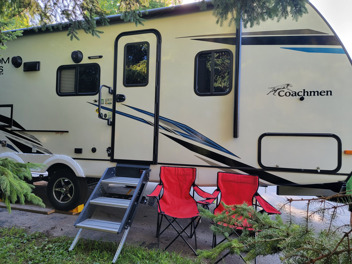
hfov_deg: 71.6
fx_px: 244
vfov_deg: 56.8
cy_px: 132
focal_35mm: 24
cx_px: 176
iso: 80
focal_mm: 6.7
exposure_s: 1/120
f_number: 1.8
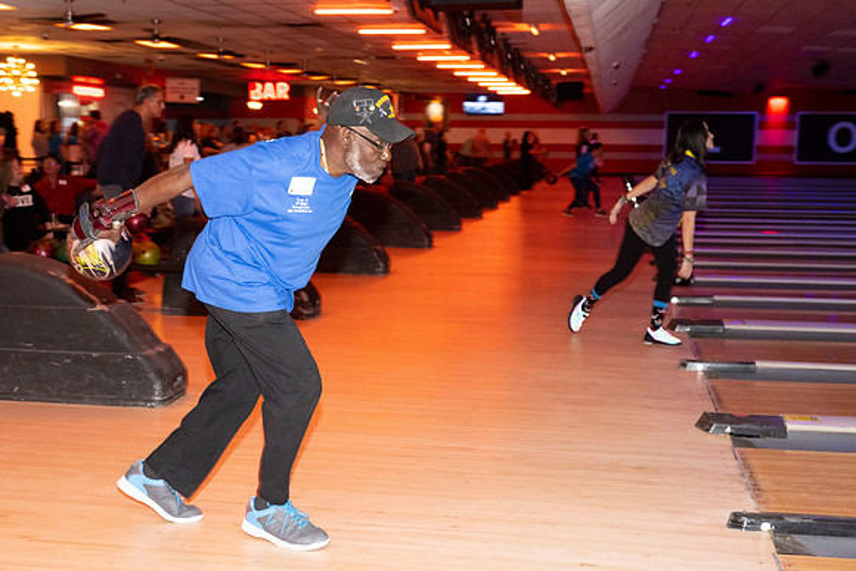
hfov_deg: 37.3
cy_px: 370
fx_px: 1263
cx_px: 344
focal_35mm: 53
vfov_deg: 25.4
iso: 2000
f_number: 5.6
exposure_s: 1/100
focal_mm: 41
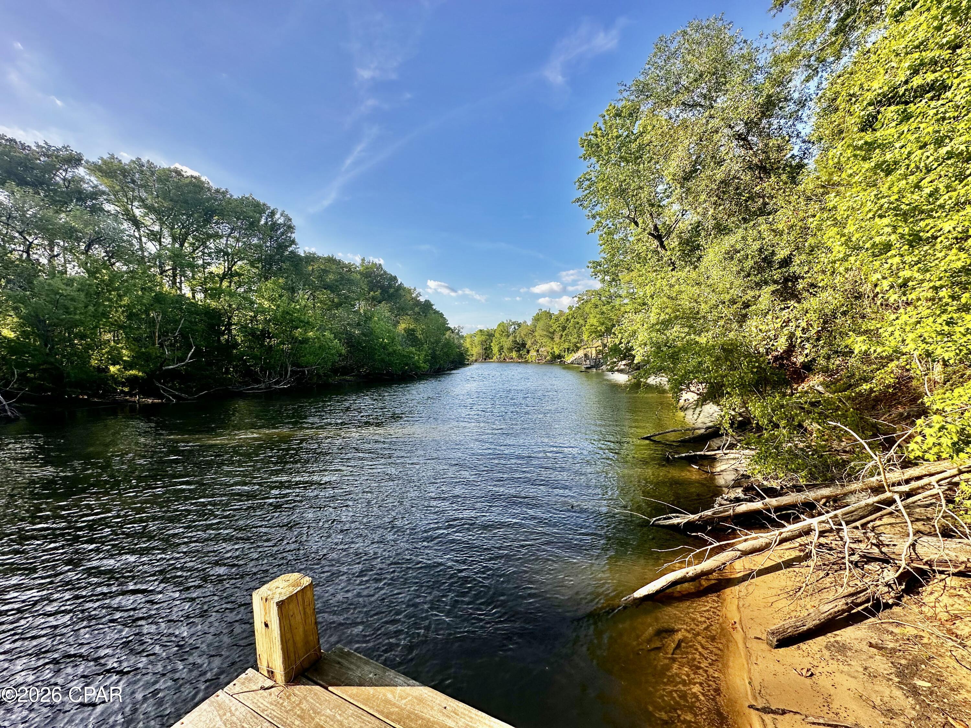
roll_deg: +1.2
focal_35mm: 14
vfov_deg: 85.7
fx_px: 393
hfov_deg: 102.1
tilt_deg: -0.7
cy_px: 364
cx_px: 486
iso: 40
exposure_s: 1/796
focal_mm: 2.22
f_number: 2.2
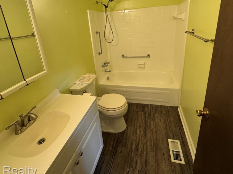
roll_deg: +3.4
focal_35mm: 19
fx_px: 128
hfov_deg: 84.7
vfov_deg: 67.2
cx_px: 118
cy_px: 61
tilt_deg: -21.5
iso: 200
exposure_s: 1/60
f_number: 2.2
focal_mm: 2.22
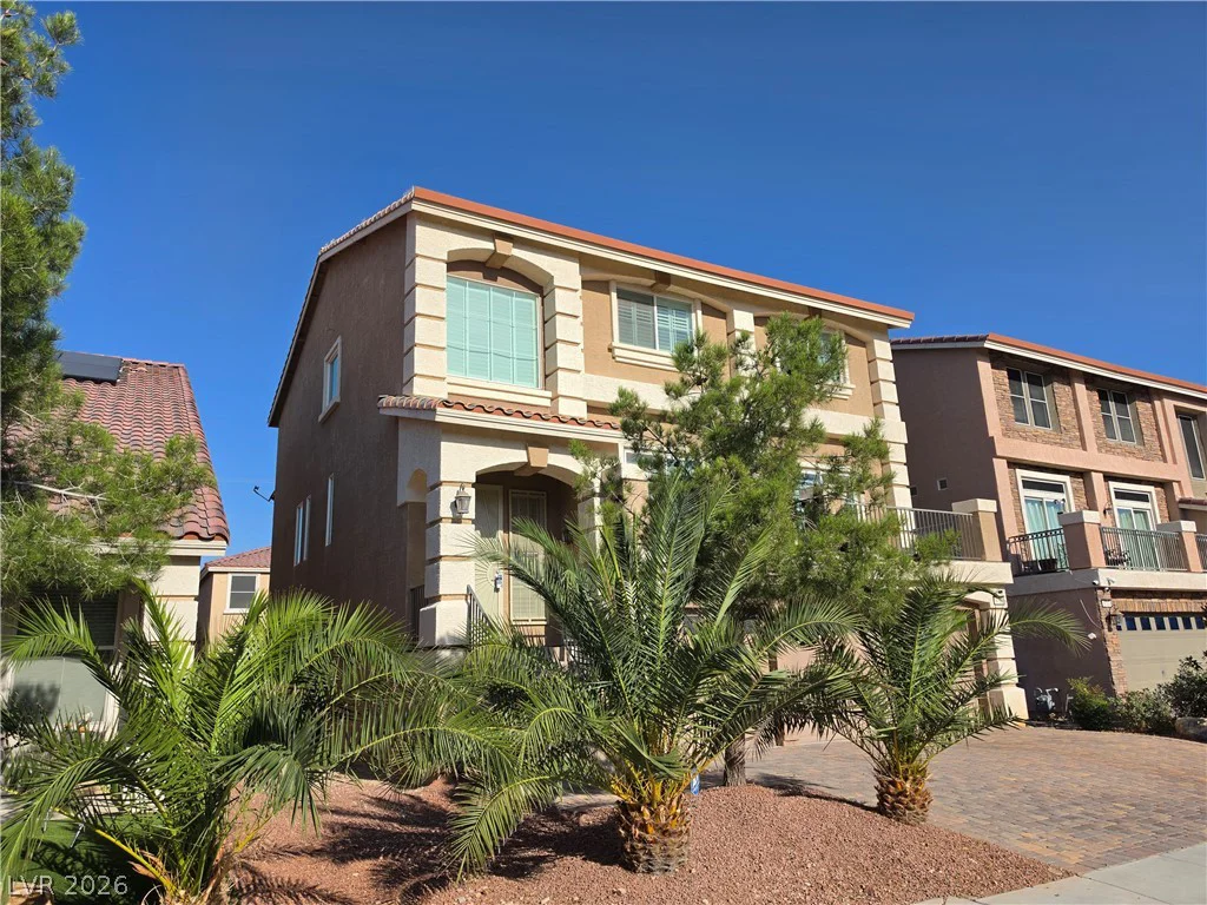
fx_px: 802
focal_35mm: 23
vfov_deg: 58.9
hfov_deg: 73.9
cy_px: 452
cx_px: 604
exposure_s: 1/7939
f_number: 1.4
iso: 50
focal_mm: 6.5
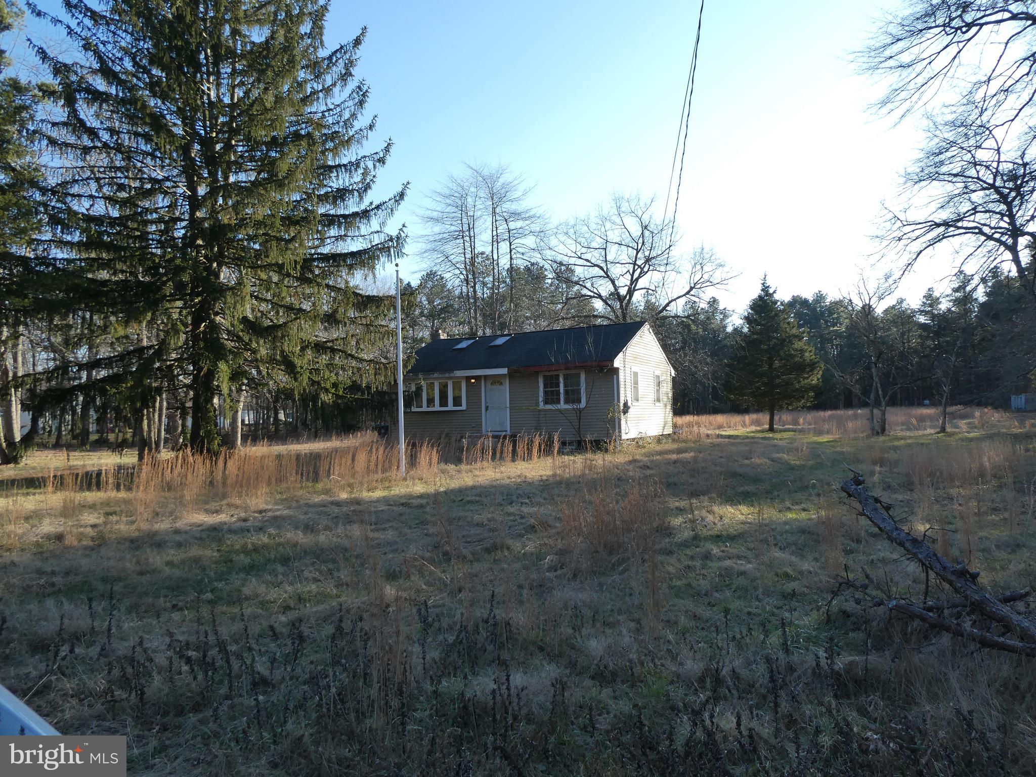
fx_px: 718
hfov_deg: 71.6
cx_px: 518
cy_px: 388
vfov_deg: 56.8
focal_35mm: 24
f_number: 3.3
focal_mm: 4.3
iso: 80
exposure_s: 1/320
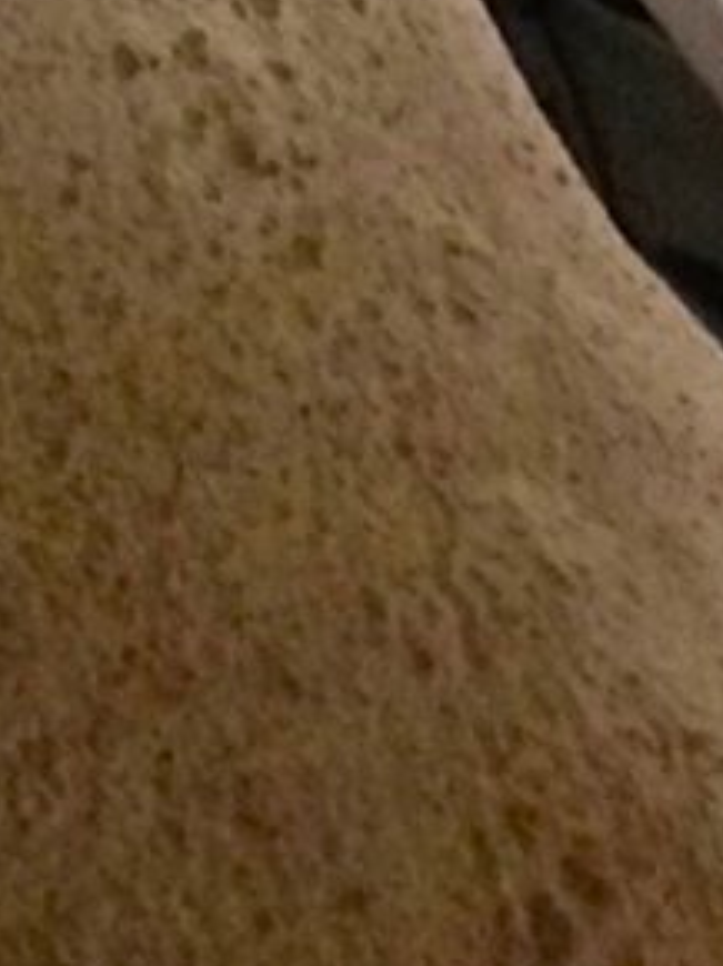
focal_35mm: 309
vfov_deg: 6.4
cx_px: 2789
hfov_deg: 4.5
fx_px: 8618
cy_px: -266
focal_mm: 4.28
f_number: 2.4
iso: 200
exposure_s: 1/20
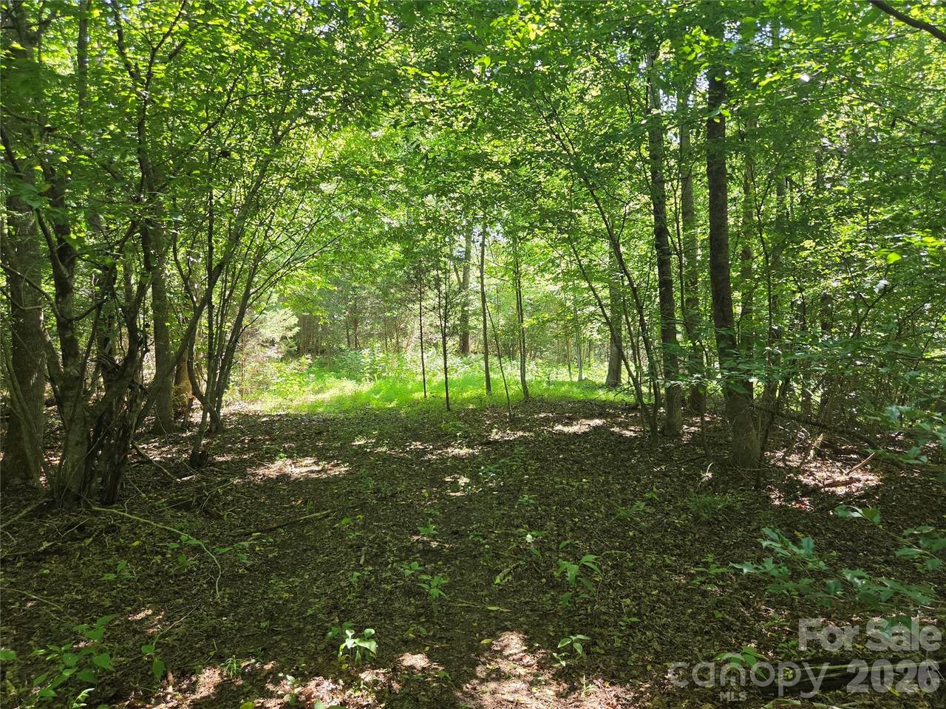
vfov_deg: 58.9
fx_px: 629
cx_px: 473
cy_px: 354
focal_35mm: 23
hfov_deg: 73.9
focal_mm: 5.4
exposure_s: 1/180
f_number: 1.8
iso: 160
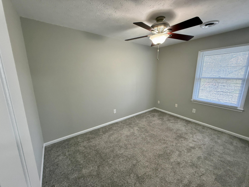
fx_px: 101
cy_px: 94
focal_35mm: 14
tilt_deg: -12.3
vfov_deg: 85.7
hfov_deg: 102.1
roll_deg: +0.4
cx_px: 124
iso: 320
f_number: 2.2
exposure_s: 1/60
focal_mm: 2.22
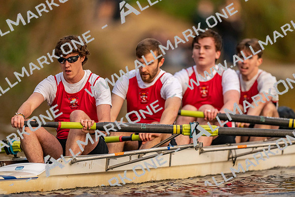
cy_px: 98
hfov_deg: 3.4
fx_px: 4918
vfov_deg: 2.3
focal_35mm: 600
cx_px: 148
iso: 3200
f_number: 4
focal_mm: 600
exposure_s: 1/2500
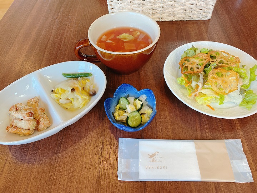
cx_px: 128
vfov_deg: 53.1
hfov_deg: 67.3
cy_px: 96
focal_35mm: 26
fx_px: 193
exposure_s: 1/103
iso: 125
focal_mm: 4.25
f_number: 1.8
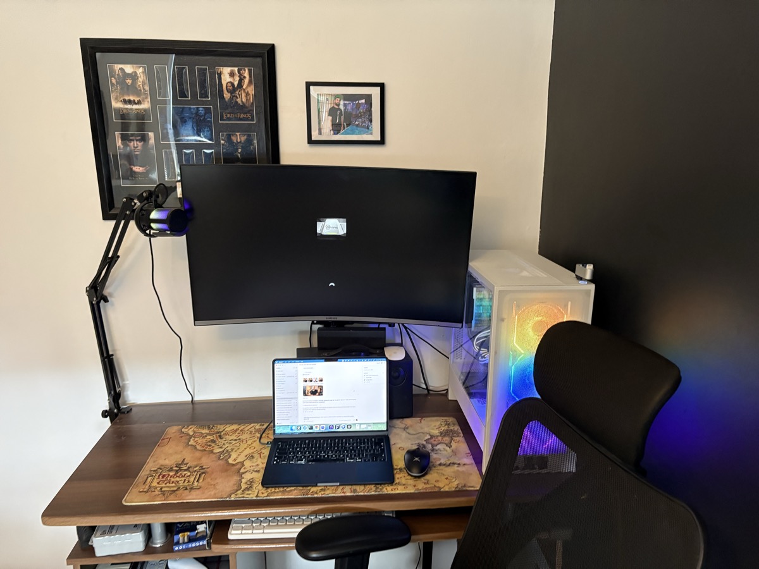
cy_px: 284
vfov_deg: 53.1
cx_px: 380
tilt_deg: -12.7
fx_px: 570
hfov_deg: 67.3
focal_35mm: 26
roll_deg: +0.0
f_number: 1.6
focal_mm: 5.96
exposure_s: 1/50
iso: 500
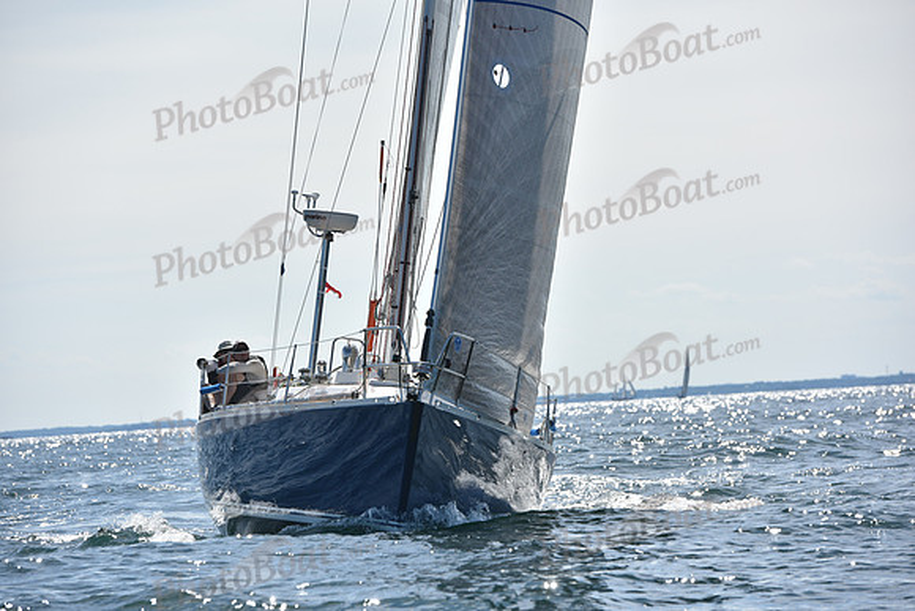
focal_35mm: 175
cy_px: 306
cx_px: 458
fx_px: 4449
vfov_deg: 7.9
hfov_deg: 11.7
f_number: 6.3
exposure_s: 1/2000
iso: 250
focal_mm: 175
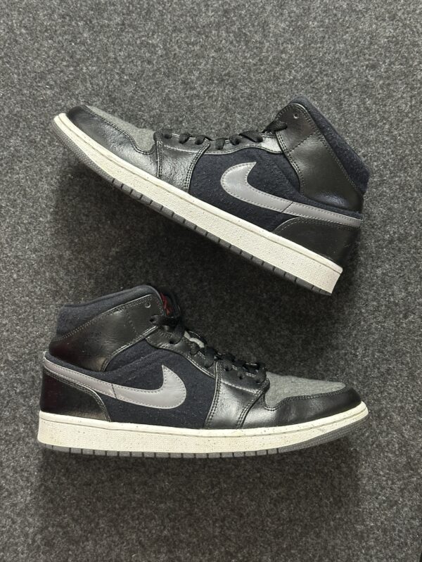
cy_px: 281
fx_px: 780
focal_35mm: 48
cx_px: 211
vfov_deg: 39.6
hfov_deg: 30.3
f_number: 1.78
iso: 500
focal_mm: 6.86
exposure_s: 1/33
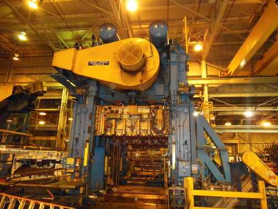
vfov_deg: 54.9
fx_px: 201
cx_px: 139
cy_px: 104
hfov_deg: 69.4
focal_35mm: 25
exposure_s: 1/25
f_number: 3.5
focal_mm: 4.5
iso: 1600
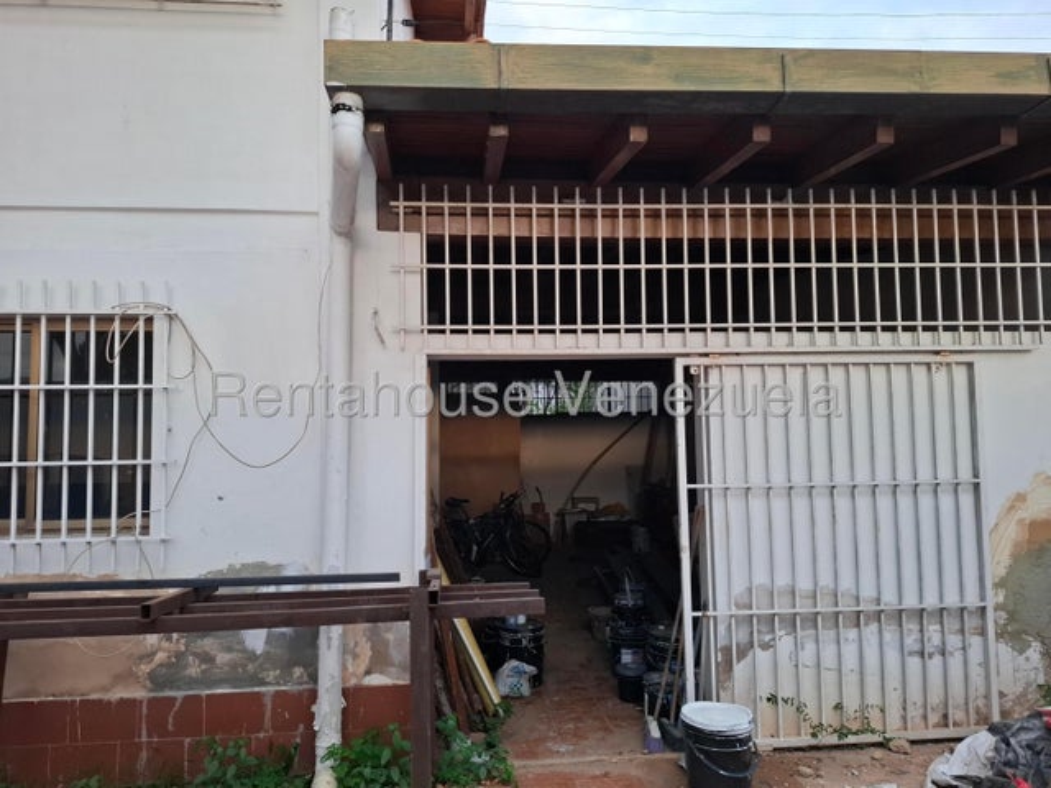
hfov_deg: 73.9
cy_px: 394
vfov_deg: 58.9
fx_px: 698
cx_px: 526
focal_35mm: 23
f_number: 1.8
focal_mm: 5.54
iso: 50
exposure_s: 1/120
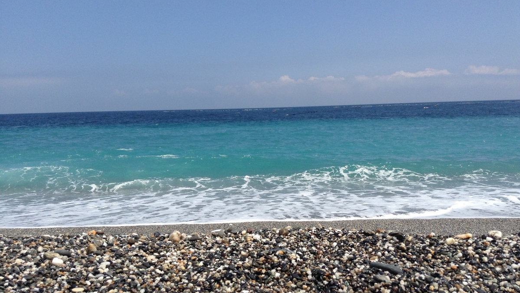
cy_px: 154
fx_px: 496
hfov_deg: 55.3
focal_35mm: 36
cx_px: 260
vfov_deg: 32.8
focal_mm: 3.3
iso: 32
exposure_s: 1/2227
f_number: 2.4
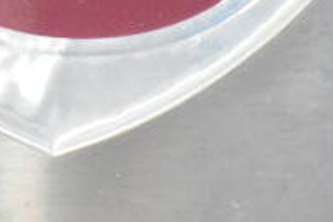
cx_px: -101
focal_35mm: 258
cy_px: 288
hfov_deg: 7.9
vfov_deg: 5.3
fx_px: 2382
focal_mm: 55
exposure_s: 1/100
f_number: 5.6
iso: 14400
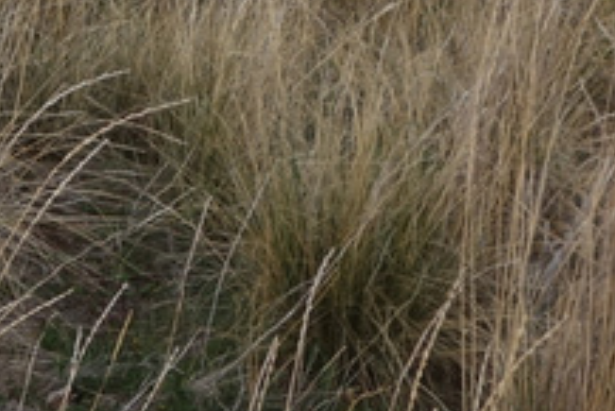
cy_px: -395
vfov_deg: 9.7
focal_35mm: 132
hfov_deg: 13.3
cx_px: -621
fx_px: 2256
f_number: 5.6
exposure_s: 1/125
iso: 125
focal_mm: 10.4
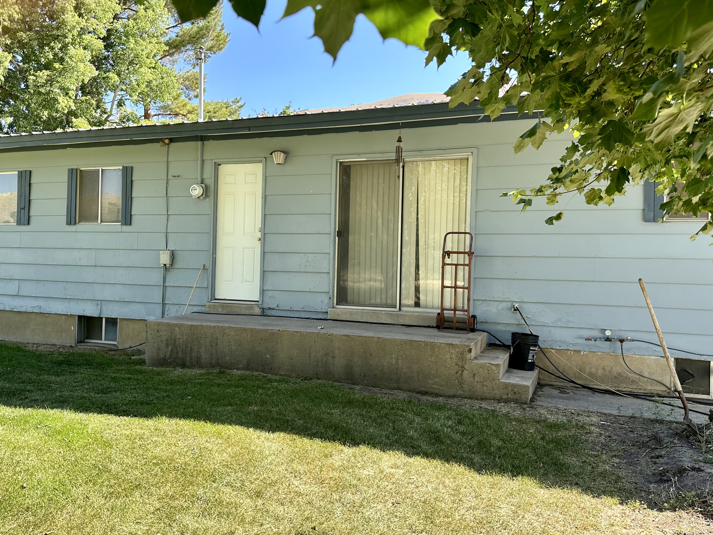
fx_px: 597
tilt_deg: -0.2
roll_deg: -1.7
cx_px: 319
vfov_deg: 48.2
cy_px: 263
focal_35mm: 29
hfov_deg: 61.5
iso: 80
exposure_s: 1/857
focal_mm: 6.86
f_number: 1.78
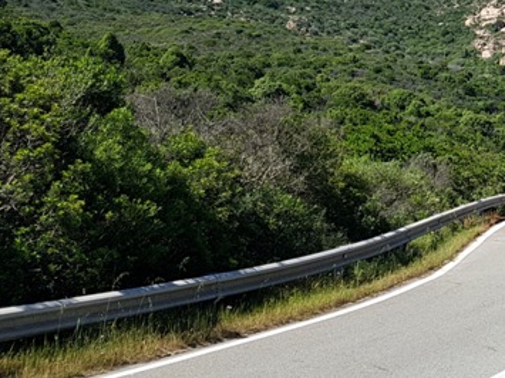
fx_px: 1094
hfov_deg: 22.9
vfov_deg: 19.0
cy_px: -9
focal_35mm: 75
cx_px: 669
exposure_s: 1/1944
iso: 50
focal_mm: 4.2
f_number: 1.7
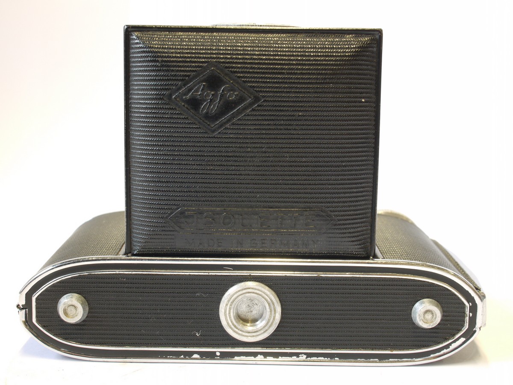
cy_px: 192
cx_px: 256
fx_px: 889
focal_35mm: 60
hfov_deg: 32.2
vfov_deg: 24.4
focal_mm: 30
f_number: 9
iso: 400
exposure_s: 1/8
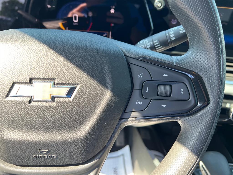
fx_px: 175
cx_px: 116
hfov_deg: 67.3
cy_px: 88
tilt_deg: -27.8
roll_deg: -0.5
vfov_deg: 53.1
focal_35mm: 26
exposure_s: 1/121
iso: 64
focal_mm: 5.7
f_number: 1.5
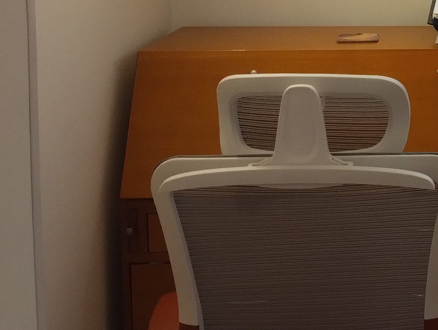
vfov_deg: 16.4
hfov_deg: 19.9
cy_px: -20
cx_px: 609
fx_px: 1115
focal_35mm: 88
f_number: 1.8
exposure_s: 1/30
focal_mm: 4.27
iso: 519
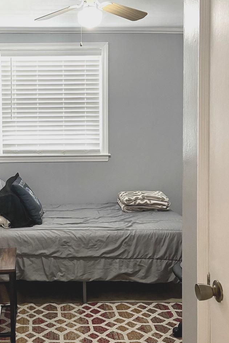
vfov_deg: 44.2
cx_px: 40
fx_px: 420
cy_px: 133
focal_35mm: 44
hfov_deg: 29.7
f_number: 1.6
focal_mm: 5.1
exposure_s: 1/60
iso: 200
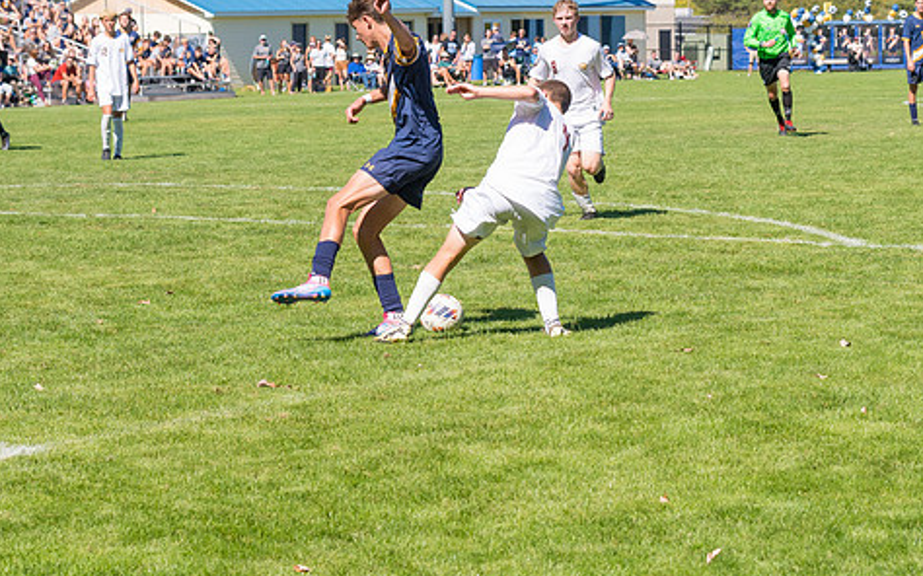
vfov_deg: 10.0
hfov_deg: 15.9
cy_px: 218
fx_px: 3294
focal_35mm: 131
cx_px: 465
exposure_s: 1/1250
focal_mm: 70
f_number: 5.6
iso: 320
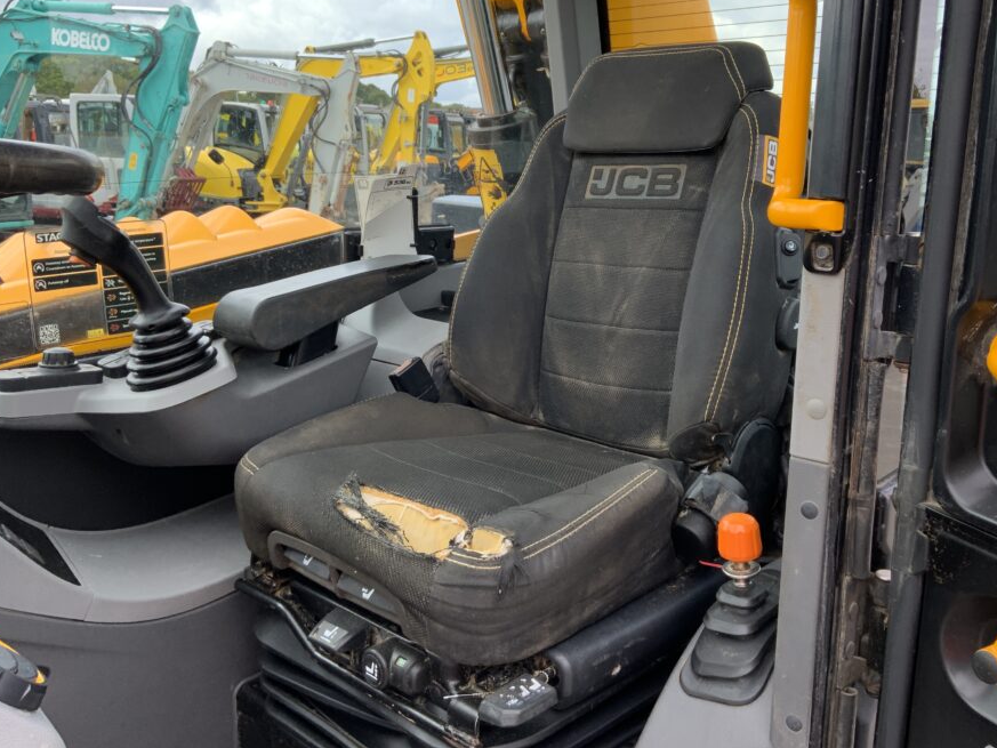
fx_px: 979
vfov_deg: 41.7
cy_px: 329
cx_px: 568
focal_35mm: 34
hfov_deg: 53.8
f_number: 1.8
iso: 16
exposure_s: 1/265
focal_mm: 3
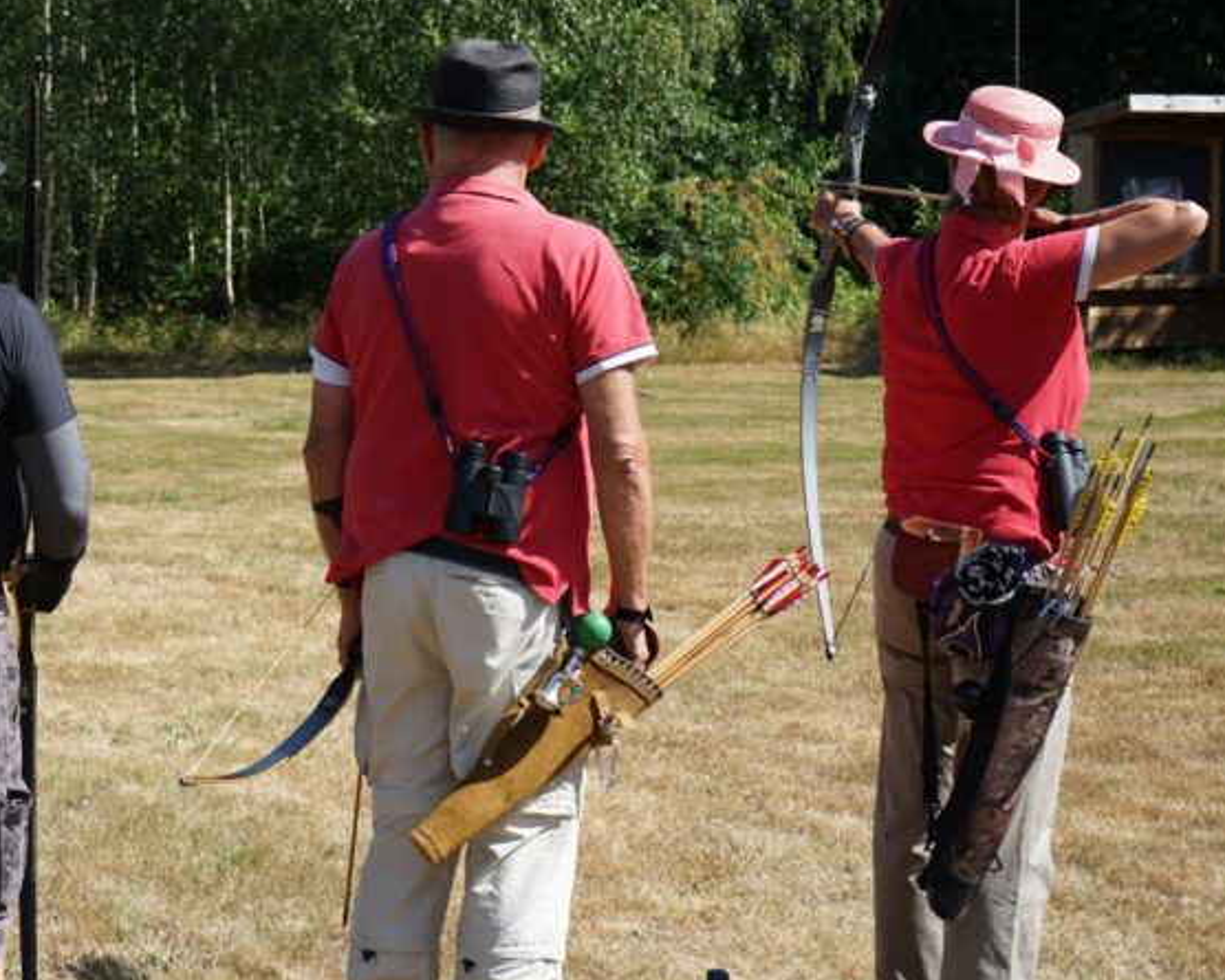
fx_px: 3010
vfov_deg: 18.5
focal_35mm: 83
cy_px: 488
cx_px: 200
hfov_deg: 22.6
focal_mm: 48
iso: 100
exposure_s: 1/250
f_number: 6.3
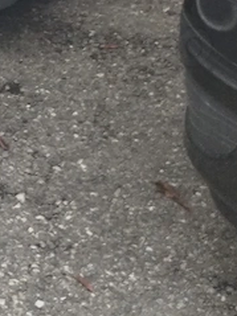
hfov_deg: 8.2
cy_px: -134
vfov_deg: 11.8
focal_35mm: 162
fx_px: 1480
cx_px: -395
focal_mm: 4.75
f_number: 1.8
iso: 100
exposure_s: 1/577
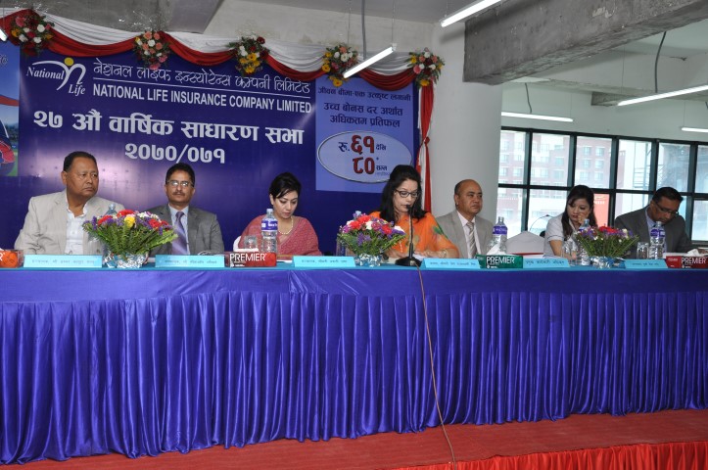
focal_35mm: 33
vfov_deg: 39.9
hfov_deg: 57.3
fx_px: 648
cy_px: 235
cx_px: 354
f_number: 6.3
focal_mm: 22
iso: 400
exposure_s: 1/125
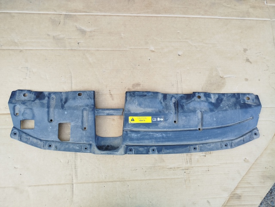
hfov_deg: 71.6
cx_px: 138
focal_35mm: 24
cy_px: 104
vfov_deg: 56.8
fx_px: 191
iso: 64
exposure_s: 1/50
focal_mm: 5.31
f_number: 1.7
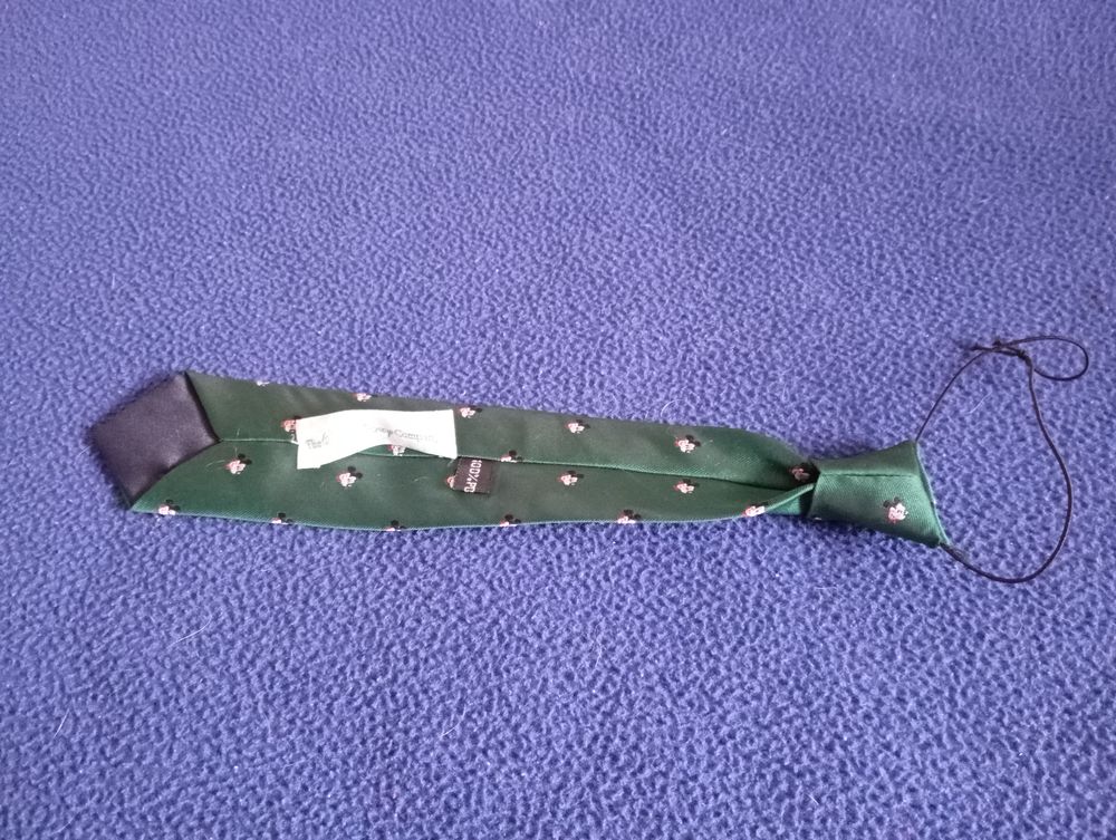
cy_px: 420
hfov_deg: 63.4
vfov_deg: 49.9
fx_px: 904
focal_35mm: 28
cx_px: 558
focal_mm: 4.27
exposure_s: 1/16.7
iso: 4692
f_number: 1.8
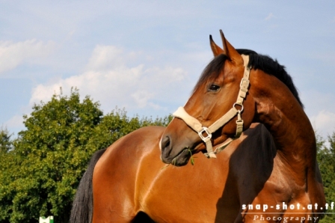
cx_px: 168
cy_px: 112
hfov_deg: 35.1
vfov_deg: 23.7
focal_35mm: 57
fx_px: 530
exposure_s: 1/1250
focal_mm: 38
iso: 250
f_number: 5
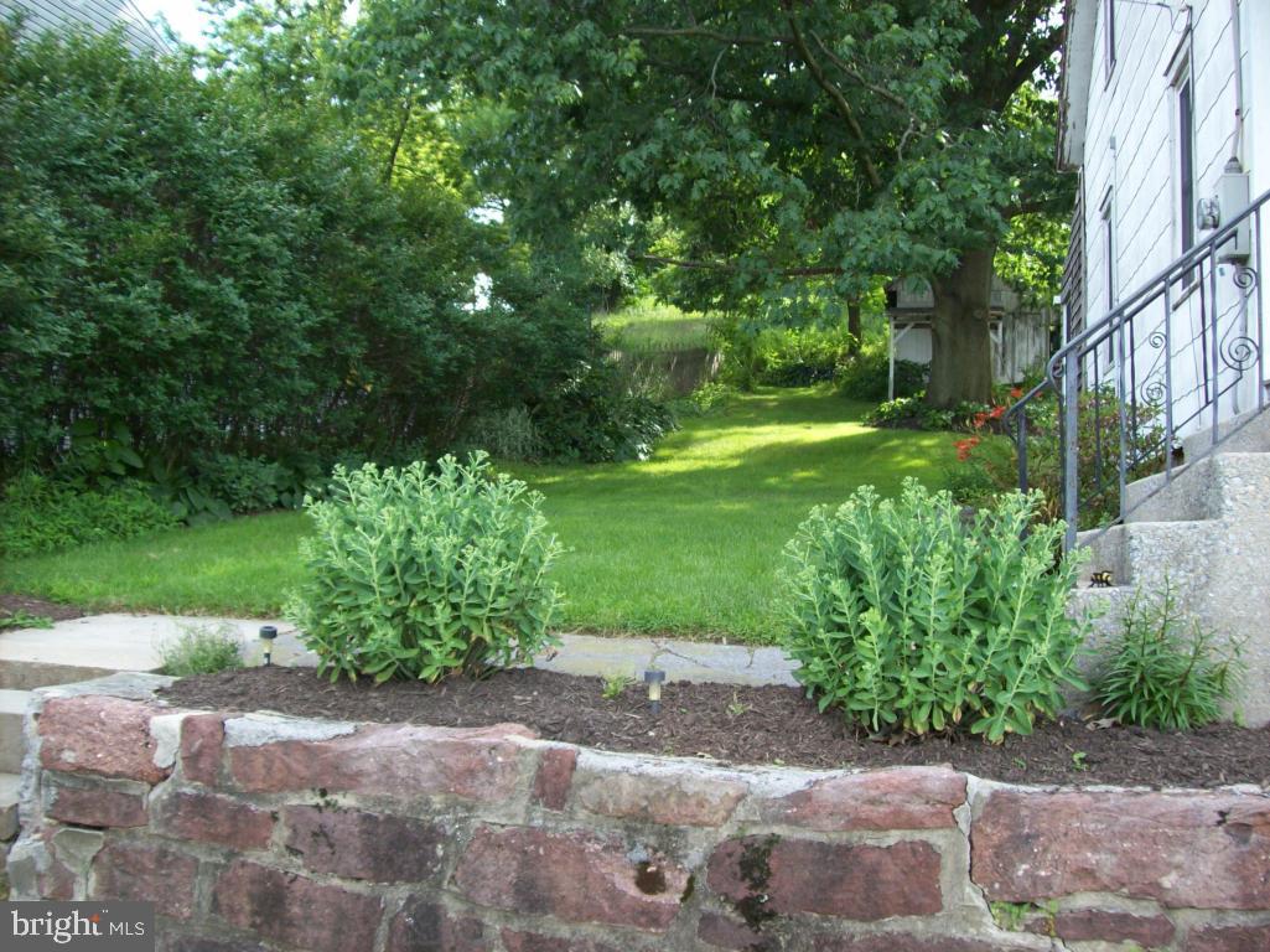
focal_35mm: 36
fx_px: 1320
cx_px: 635
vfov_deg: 39.6
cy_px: 476
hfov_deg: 51.4
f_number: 2.7
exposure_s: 1/161
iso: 80
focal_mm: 6
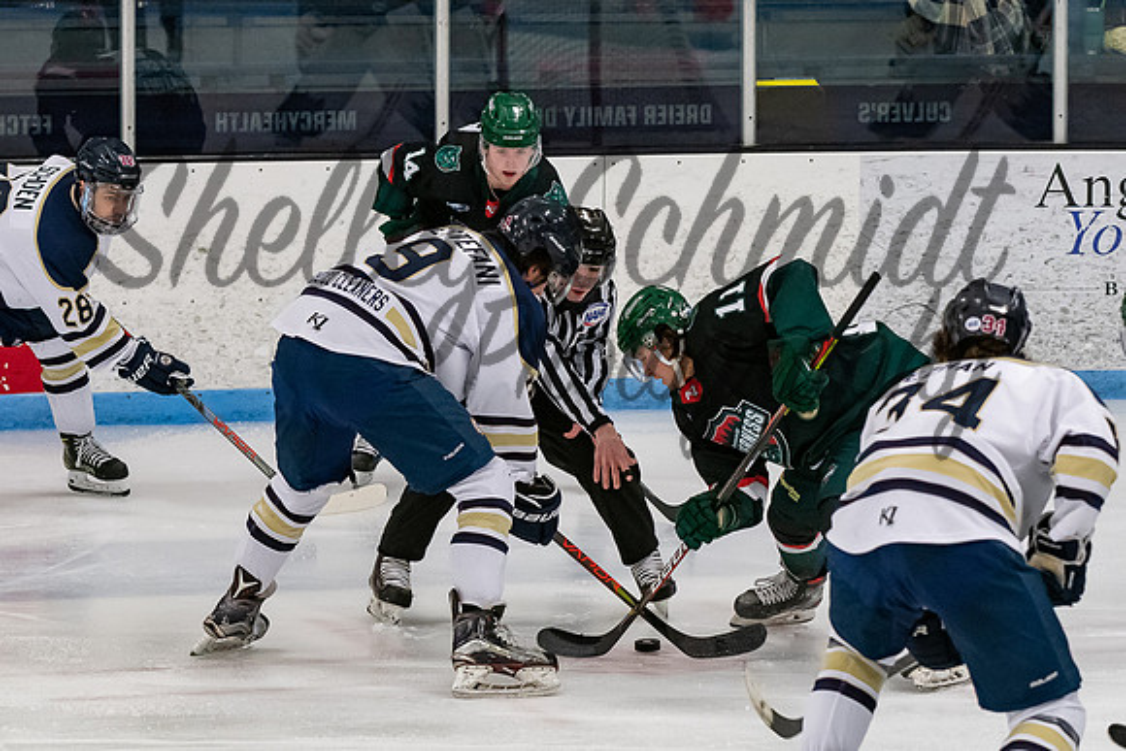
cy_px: 387
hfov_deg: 8.5
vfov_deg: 5.7
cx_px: 563
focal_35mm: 241
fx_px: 7532
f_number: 3.5
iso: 2500
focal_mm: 120
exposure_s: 1/800
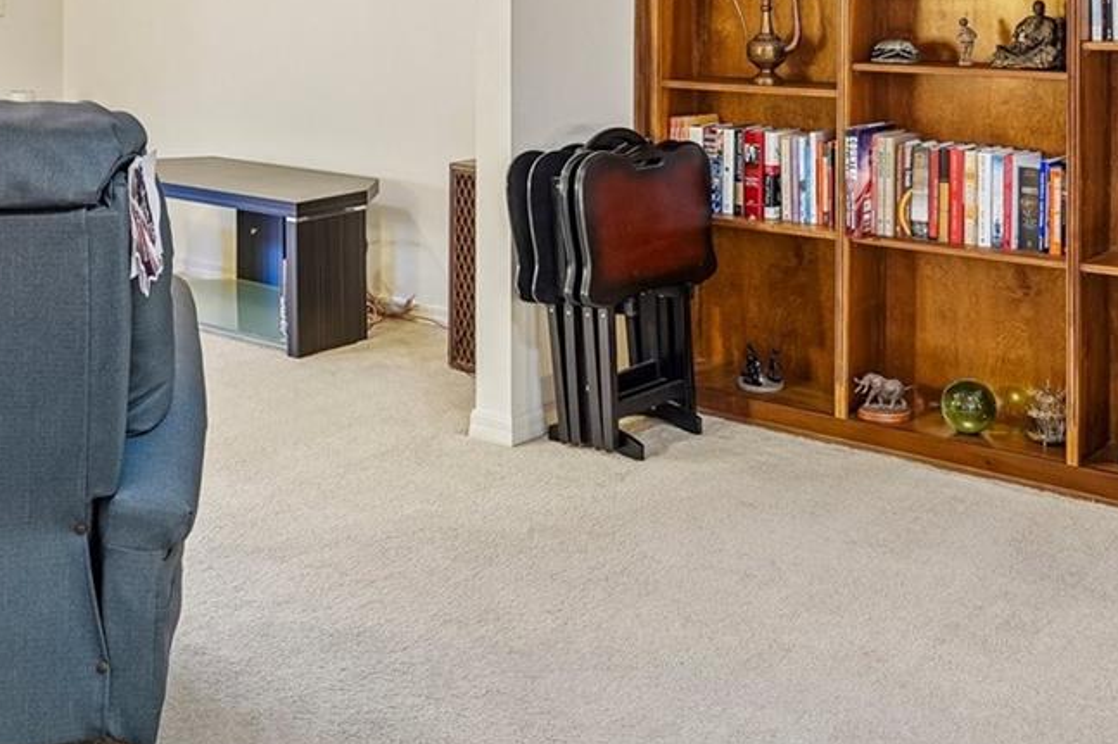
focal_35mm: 47
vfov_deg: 26.8
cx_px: 553
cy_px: -29
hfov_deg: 41.9
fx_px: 1459
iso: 400
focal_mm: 19
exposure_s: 1/1.67
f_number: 9
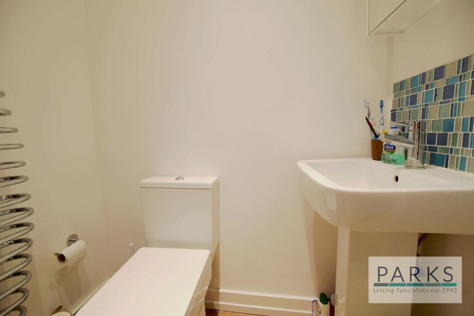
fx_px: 198
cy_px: 158
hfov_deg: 100.4
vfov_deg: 77.3
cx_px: 237
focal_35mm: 15
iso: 100
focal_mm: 10
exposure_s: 1/3
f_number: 4.5
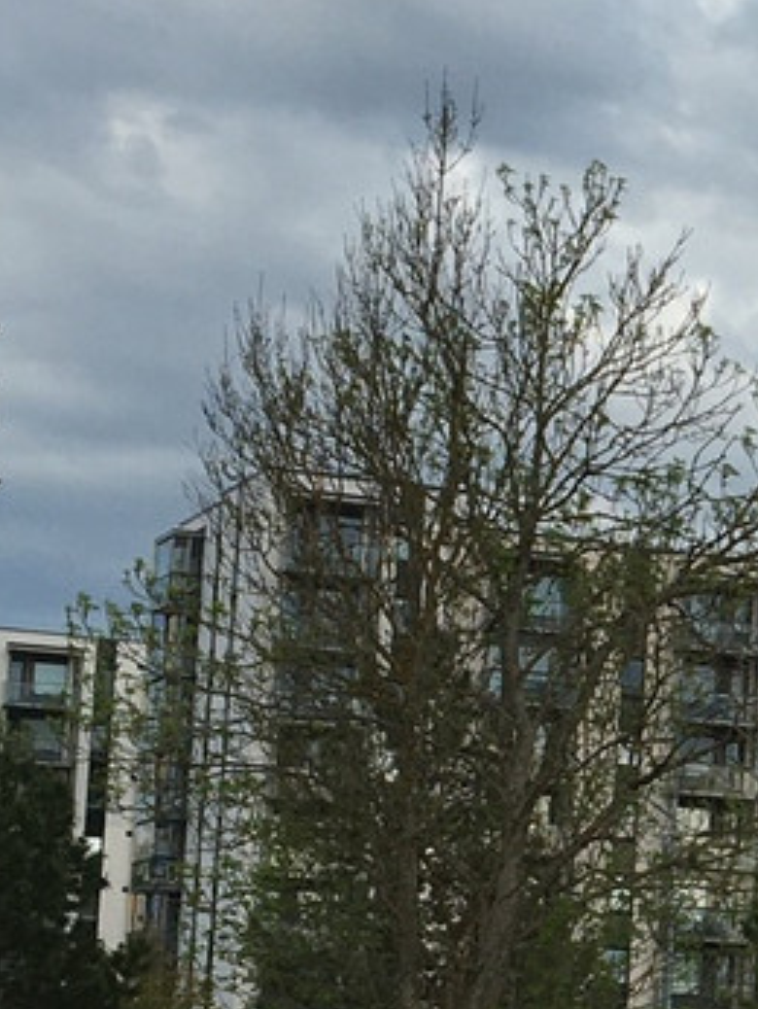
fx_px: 3908
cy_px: 787
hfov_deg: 10.5
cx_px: 1274
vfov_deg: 14.6
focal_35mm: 134
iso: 25
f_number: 2.2
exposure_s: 1/810
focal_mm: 4.15
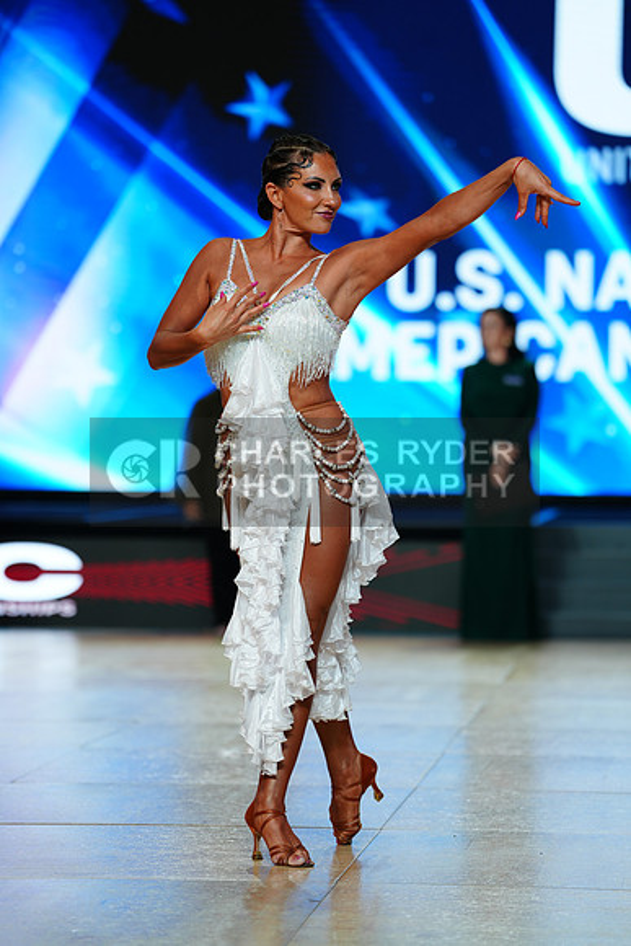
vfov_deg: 15.2
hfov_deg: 10.2
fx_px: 3547
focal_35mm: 135
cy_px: 473
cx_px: 316
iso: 320
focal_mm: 135
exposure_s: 1/400
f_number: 2.8
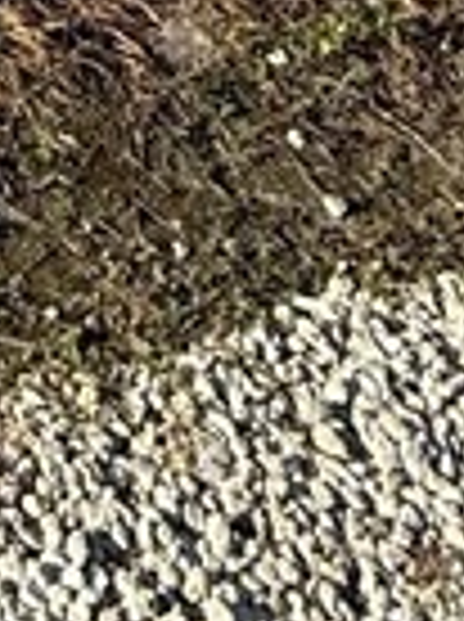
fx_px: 1864
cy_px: -1170
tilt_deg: +1.4
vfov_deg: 11.7
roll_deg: -0.9
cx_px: -365
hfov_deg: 12.9
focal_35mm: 104
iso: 64
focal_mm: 2.22
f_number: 2.2
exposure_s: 1/1368
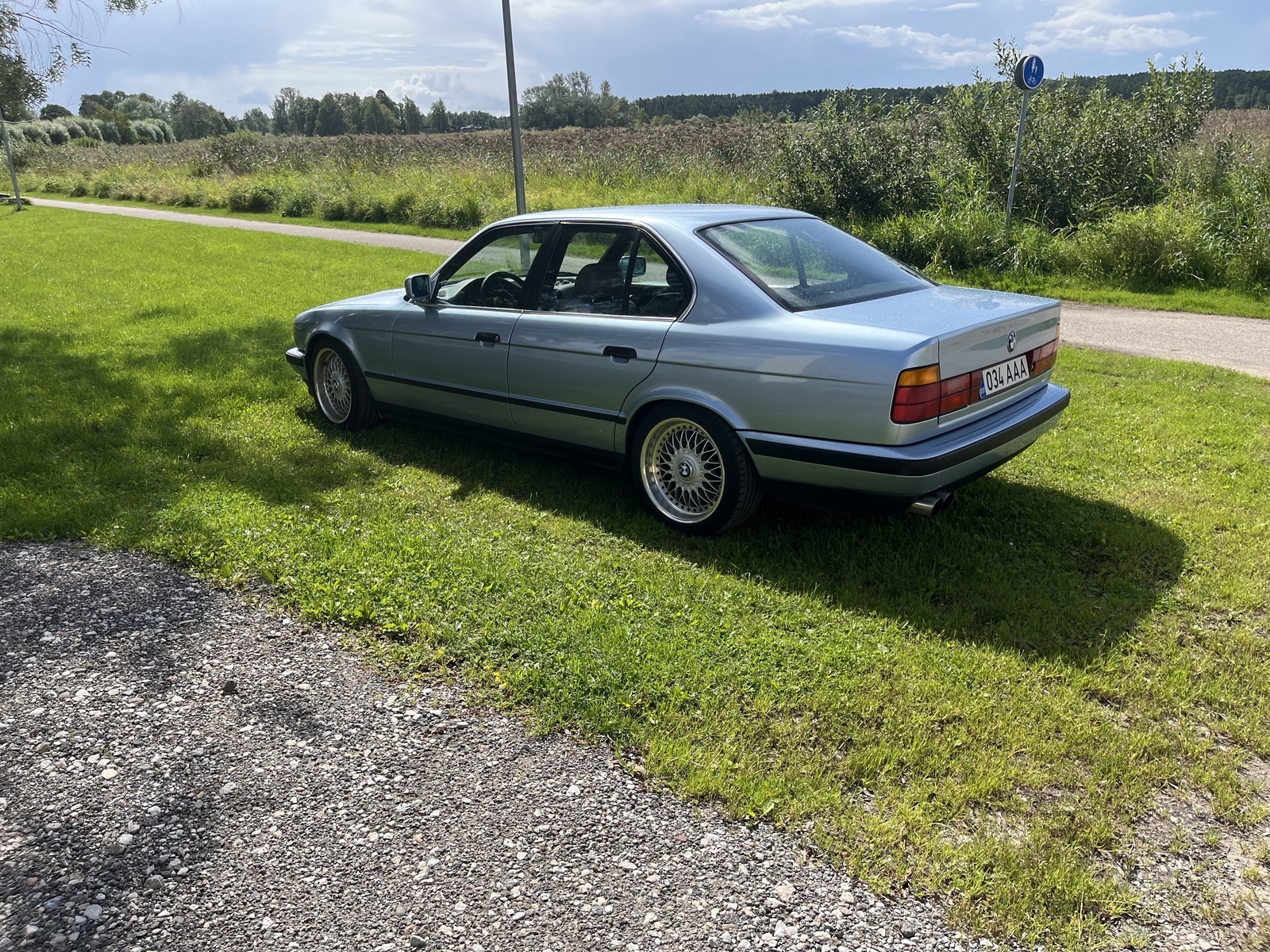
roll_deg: +2.3
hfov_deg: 67.3
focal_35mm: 26
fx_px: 954
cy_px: 476
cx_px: 635
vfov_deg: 53.1
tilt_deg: -19.2
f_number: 1.6
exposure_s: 1/2688
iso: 50
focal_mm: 5.1
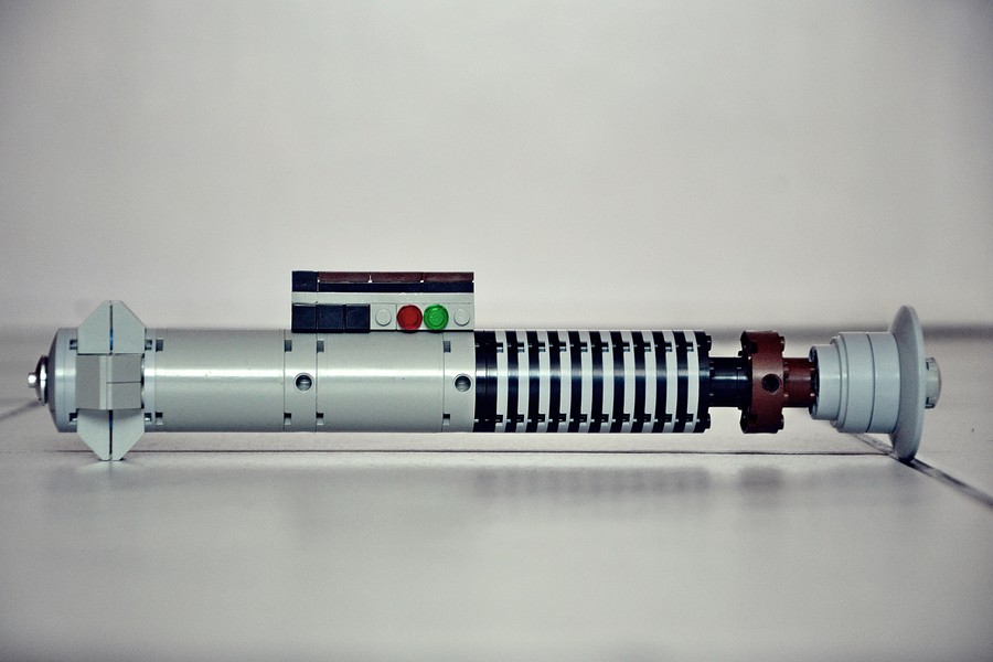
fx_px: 3517
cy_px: 331
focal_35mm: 128
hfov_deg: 16.1
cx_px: 496
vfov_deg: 10.8
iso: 1250
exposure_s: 1/30
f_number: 5.6
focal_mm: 85
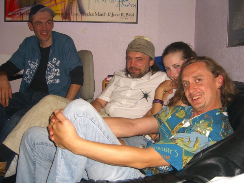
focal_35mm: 38
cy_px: 92
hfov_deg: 49.0
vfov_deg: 37.7
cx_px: 122
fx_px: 268
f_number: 2.8
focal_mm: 7.9
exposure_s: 1/60
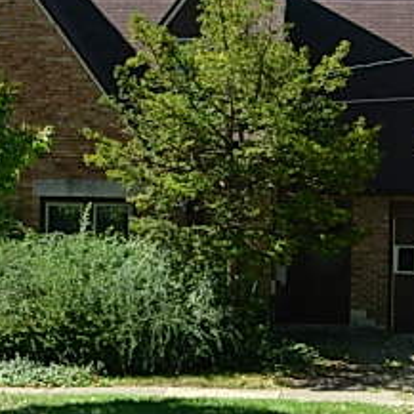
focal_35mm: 99
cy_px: 204
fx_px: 1340
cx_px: 168
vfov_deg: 17.6
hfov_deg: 17.6
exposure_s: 1/296
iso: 79
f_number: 4.8
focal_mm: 7.8
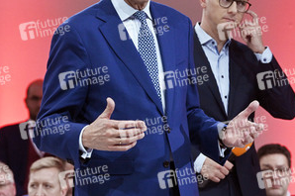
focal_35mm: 303
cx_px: 157
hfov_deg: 6.8
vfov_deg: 4.5
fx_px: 2480
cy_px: 53
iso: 6400
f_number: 8
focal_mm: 200
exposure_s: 1/500
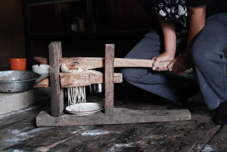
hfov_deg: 37.5
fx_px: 334
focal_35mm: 53
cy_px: 76
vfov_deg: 25.5
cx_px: 114
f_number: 2
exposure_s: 1/500
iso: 2500
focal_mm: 35
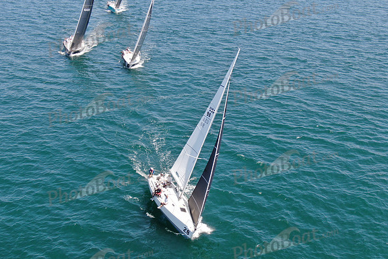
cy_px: 137
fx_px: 485
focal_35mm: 45
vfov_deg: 29.9
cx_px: 193
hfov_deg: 43.6
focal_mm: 7.39
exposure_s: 1/500
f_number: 3.6
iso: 100
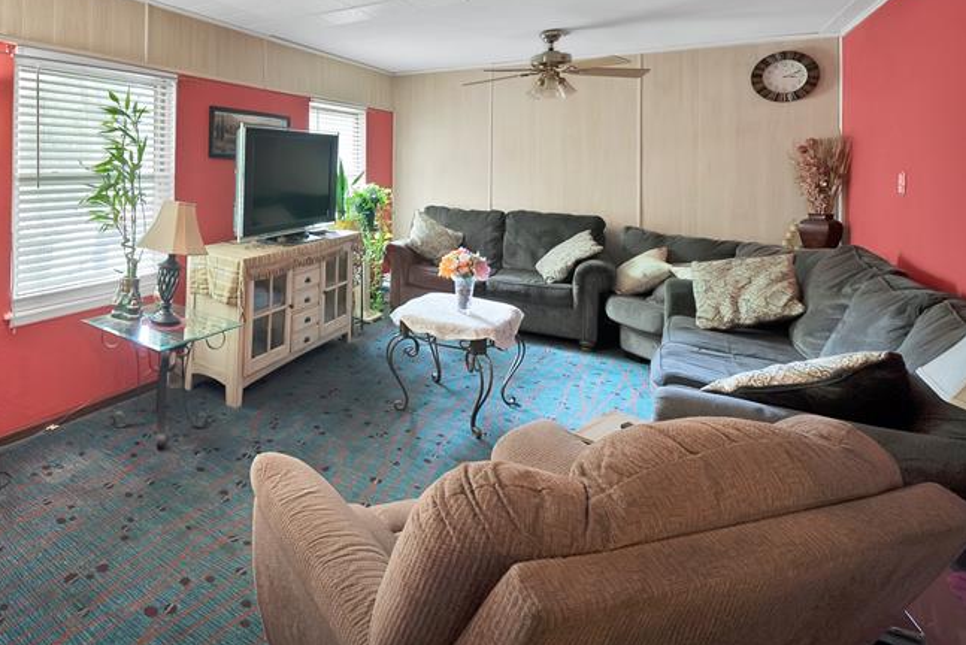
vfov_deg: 60.9
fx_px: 510
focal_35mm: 19
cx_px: 233
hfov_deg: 79.7
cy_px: 158
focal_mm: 12
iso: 640
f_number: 9
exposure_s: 1/1.25
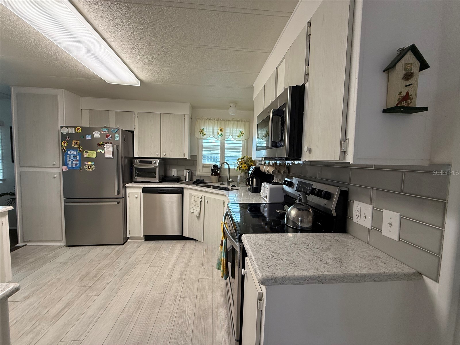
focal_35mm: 14
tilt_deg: -2.3
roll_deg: -1.0
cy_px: 172
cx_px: 230
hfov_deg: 102.1
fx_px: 186
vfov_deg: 85.7
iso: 160
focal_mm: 2.22
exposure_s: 1/120
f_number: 2.2
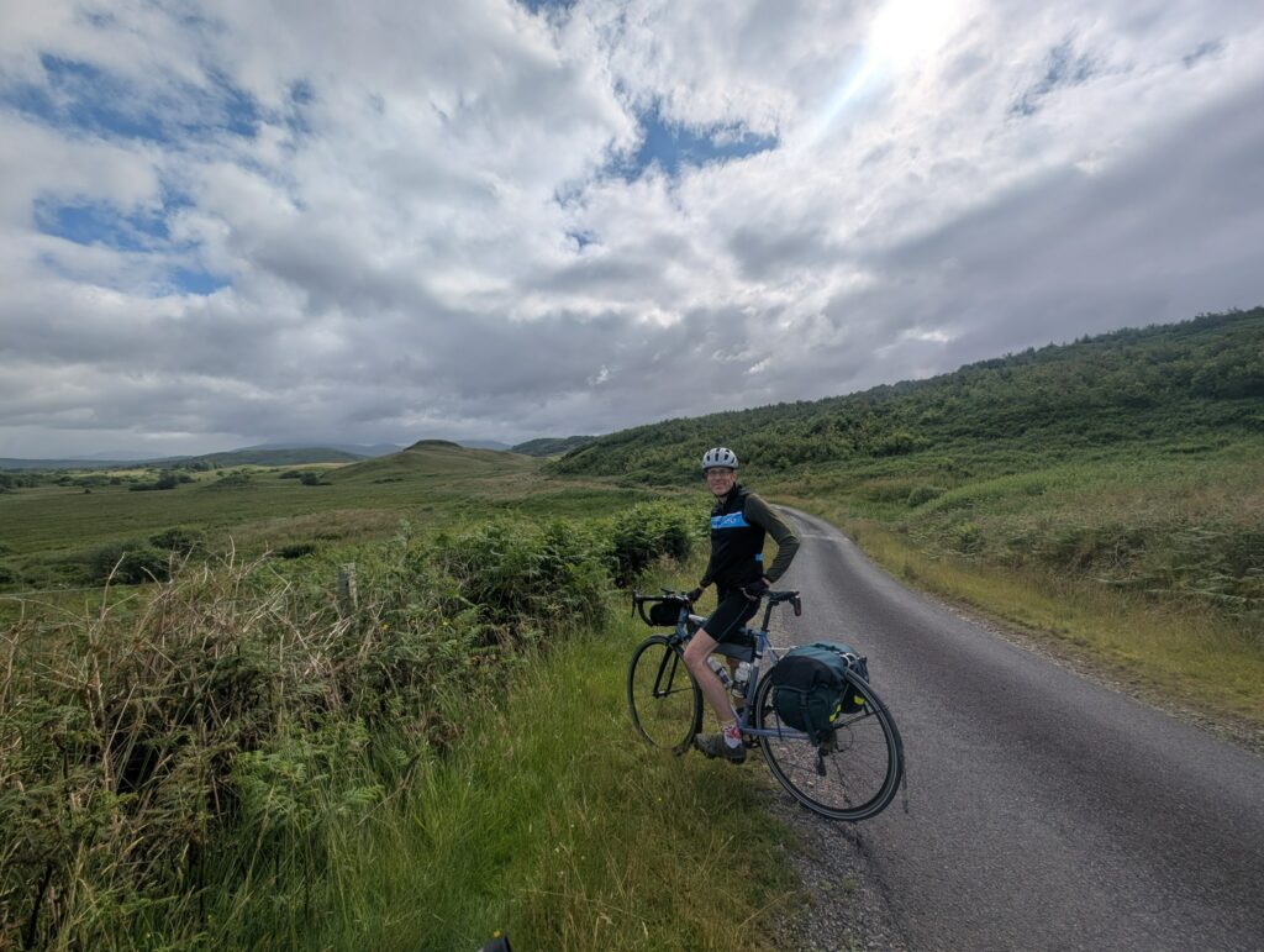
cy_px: 476
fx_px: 439
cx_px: 632
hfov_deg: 110.5
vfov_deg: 94.6
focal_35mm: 12
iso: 39
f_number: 1.95
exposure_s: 1/9524
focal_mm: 2.23
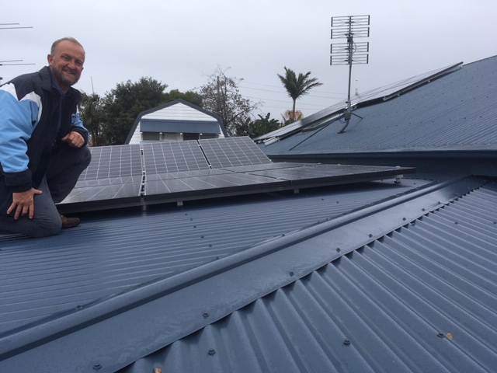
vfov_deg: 48.2
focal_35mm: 29
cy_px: 186
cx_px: 248
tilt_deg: -4.3
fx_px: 416
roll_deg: +0.4
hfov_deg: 61.7
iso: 25
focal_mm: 4.15
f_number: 2.2
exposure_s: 1/1261
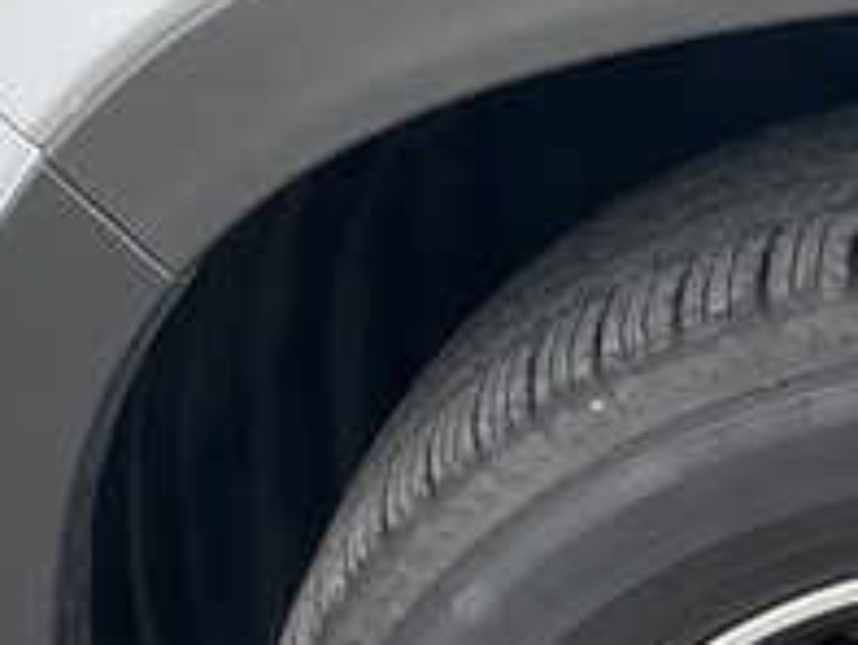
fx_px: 2331
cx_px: 1032
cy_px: 915
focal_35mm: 94
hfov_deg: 19.6
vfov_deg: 14.8
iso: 25
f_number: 1.8
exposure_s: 1/269
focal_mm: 3
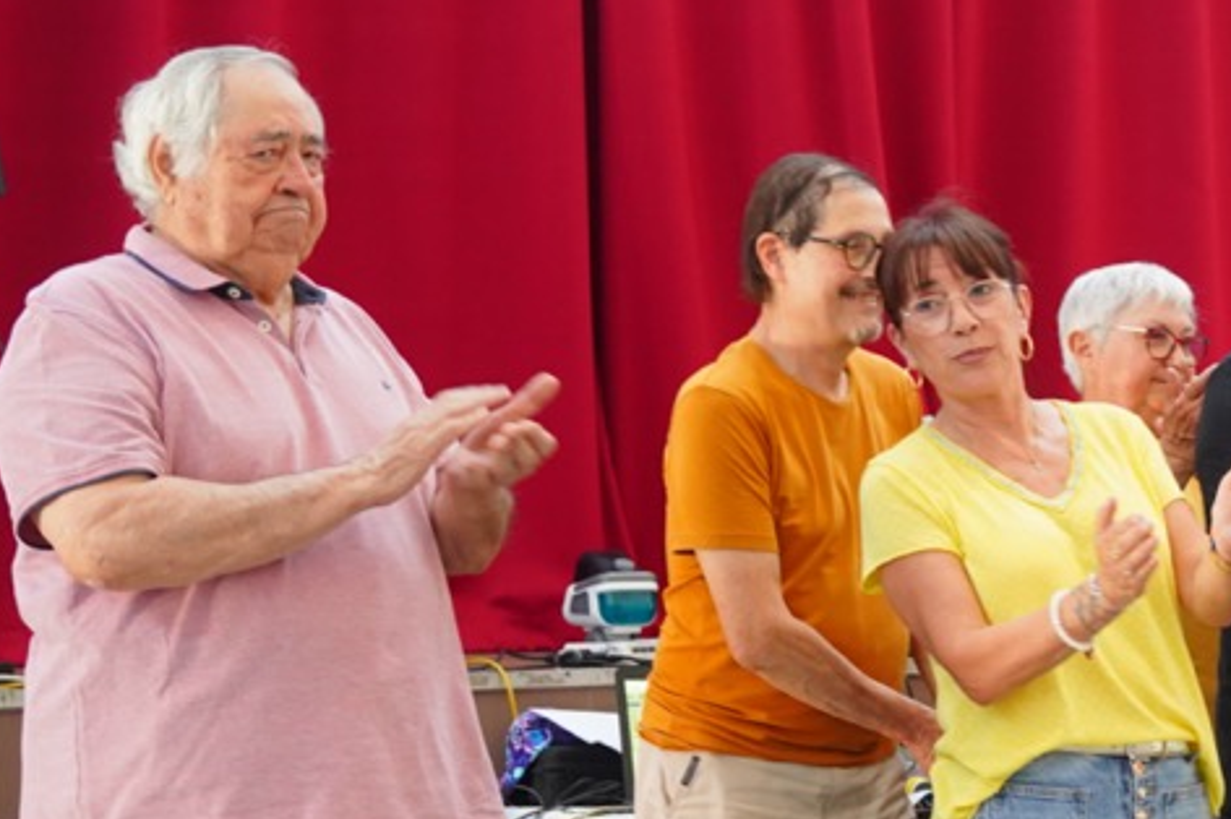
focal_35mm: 97
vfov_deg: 14.1
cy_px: 580
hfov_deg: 19.9
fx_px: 3302
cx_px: 1461
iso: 2000
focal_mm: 35.6
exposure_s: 1/80
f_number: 4
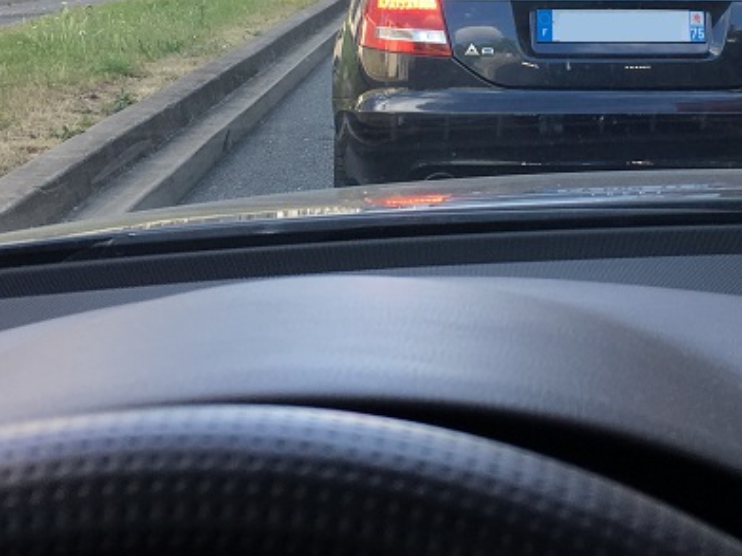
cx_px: 545
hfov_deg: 25.4
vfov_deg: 18.9
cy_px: 6
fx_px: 1629
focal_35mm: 76
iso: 25
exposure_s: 1/137
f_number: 2.2
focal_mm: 4.15
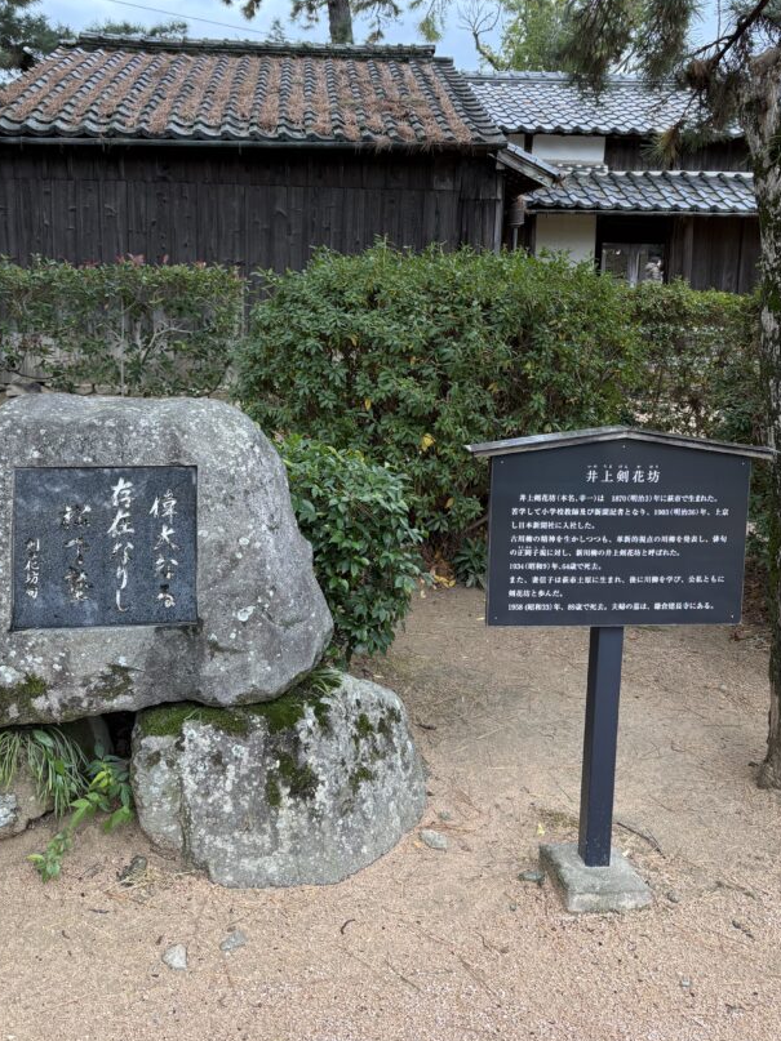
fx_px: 993
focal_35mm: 33
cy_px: 393
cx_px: 332
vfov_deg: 54.8
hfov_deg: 42.8
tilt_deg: -8.7
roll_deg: -1.8
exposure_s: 1/122
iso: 125
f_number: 1.6
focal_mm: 5.96
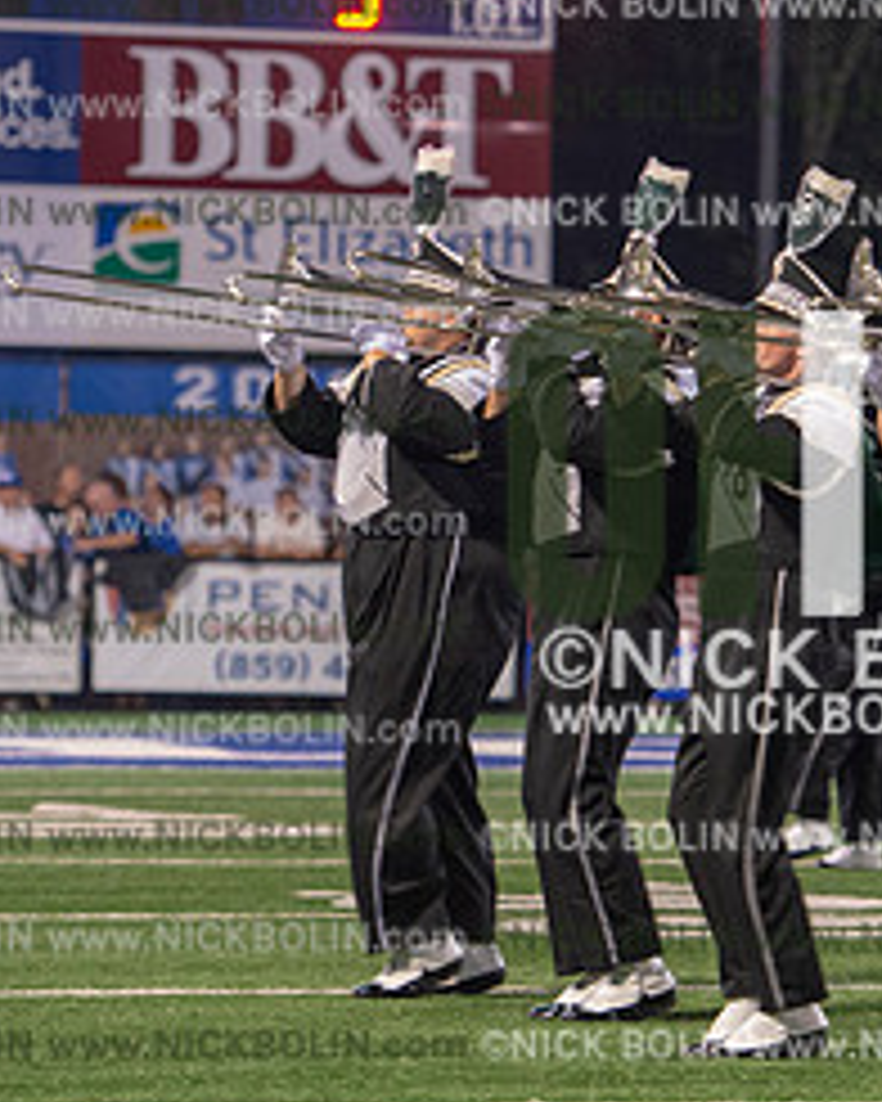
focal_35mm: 278
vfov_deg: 7.0
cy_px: 522
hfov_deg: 5.6
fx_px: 9071
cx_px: 824
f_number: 2.8
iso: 4000
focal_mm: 125
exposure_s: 1/250
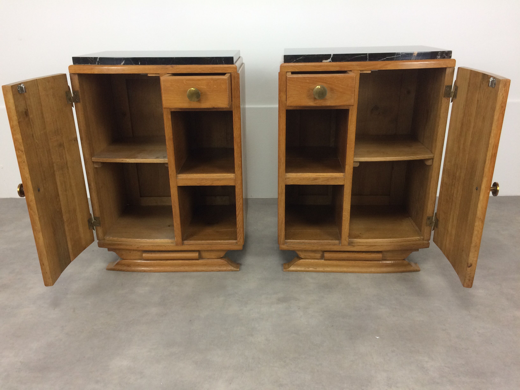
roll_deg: +0.1
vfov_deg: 48.2
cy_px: 195
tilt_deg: -20.3
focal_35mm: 29
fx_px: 436
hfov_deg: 61.7
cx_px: 260
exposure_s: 1/33
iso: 64
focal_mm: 4.15
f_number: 2.2
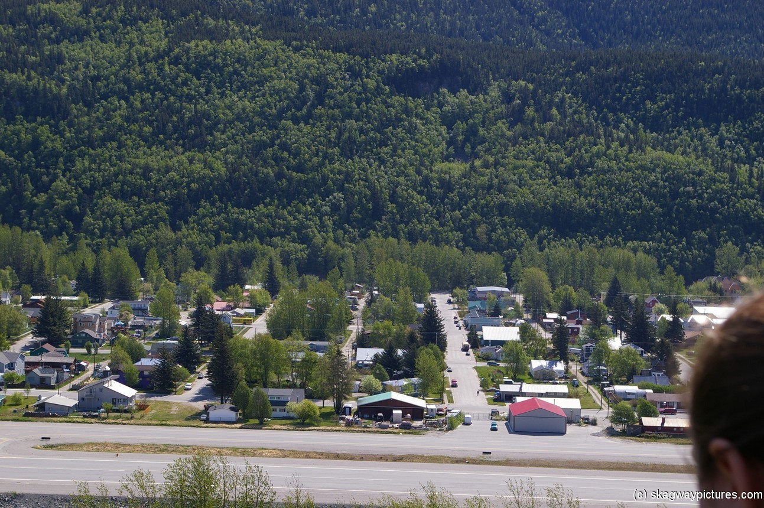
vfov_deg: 21.0
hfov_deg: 31.2
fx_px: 1368
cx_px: 382
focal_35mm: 64
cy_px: 254
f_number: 9.5
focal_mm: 43
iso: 200
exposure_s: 1/250
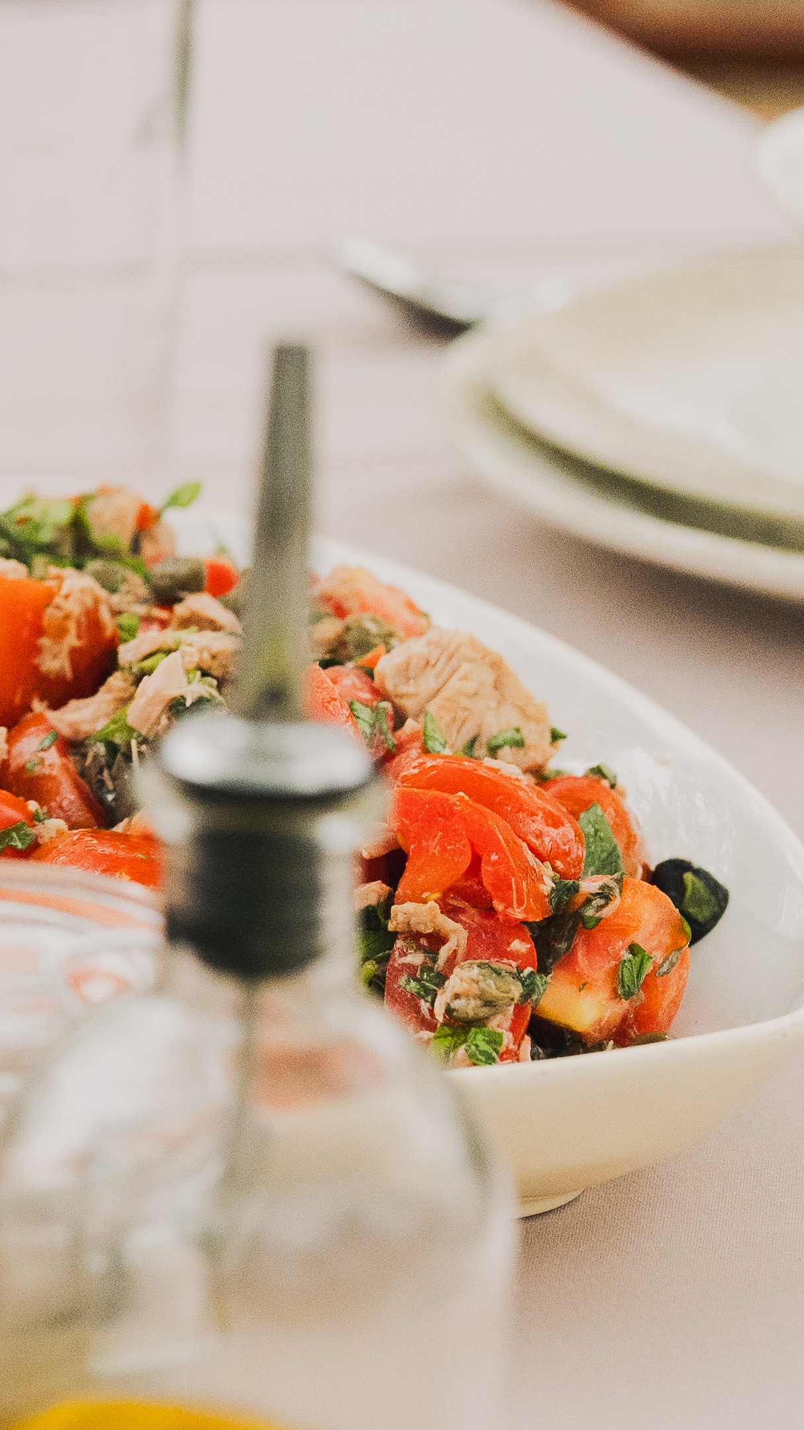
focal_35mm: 165
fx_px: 6253
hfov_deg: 7.2
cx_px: -514
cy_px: 469
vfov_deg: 13.0
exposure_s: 1/800
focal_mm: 50
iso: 1000
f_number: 3.2
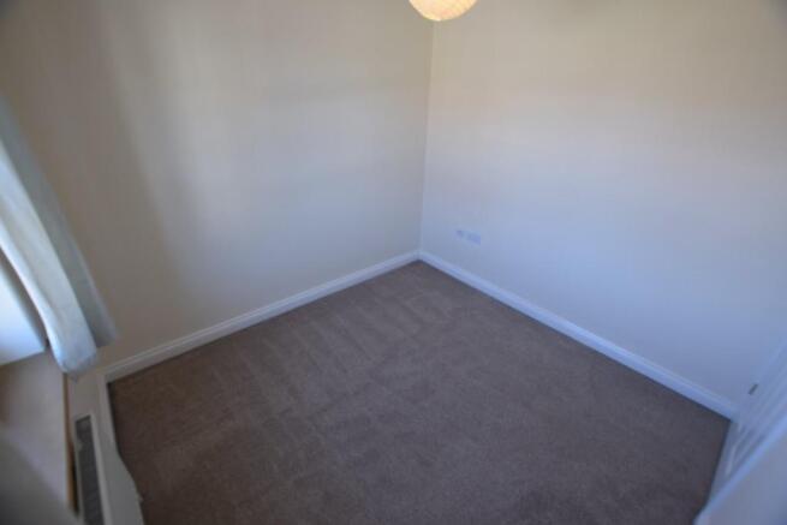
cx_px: 394
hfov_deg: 100.4
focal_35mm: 15
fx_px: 328
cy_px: 262
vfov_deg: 77.4
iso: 400
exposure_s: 1/100
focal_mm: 10
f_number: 5
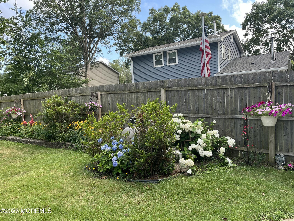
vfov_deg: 53.1
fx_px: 221
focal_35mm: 26
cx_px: 147
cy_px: 110
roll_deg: +2.5
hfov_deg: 67.3
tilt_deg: -3.0
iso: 50
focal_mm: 5.1
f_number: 1.6
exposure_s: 1/390
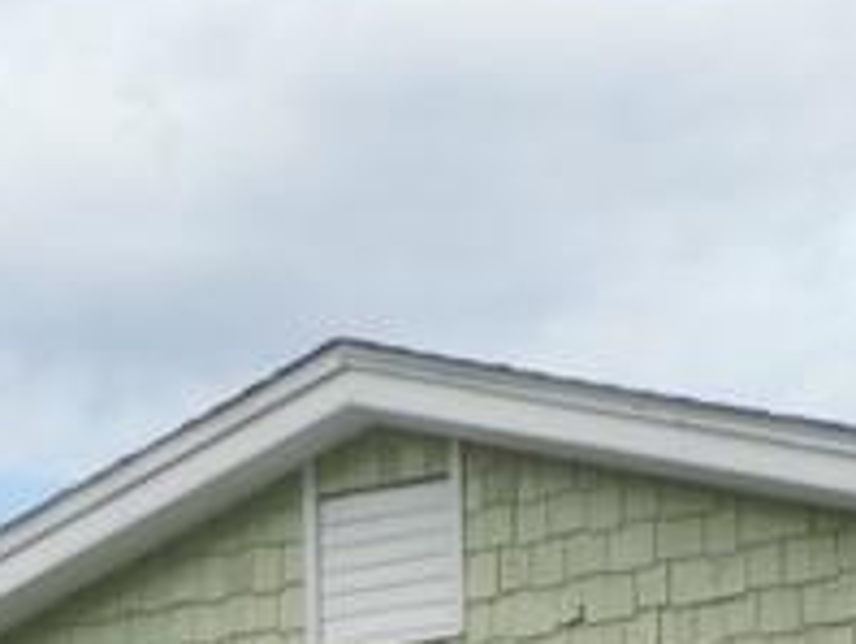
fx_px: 3070
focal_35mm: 124
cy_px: 1595
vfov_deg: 10.2
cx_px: 458
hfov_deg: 15.9
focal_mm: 4.3
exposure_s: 1/1000
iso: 80
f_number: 3
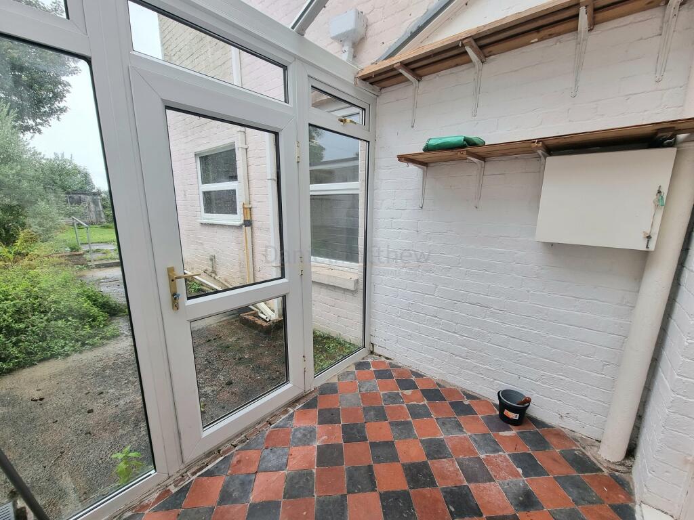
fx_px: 261
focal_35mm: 13
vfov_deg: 89.9
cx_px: 347
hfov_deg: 106.2
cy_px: 260
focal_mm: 2.2
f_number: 2.2
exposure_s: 1/238
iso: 50
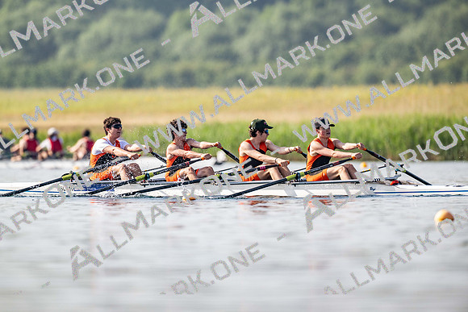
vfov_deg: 2.3
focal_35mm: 600
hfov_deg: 3.4
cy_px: 156
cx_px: 234
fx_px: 7801
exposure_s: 1/2500
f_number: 5
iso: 220
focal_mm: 600
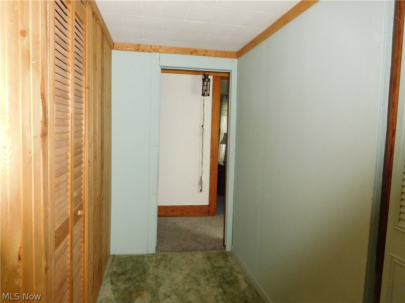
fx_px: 292
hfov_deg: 69.4
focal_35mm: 25
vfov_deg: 54.9
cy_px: 152
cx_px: 202
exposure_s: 1/30
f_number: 3.4
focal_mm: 4.5
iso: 640
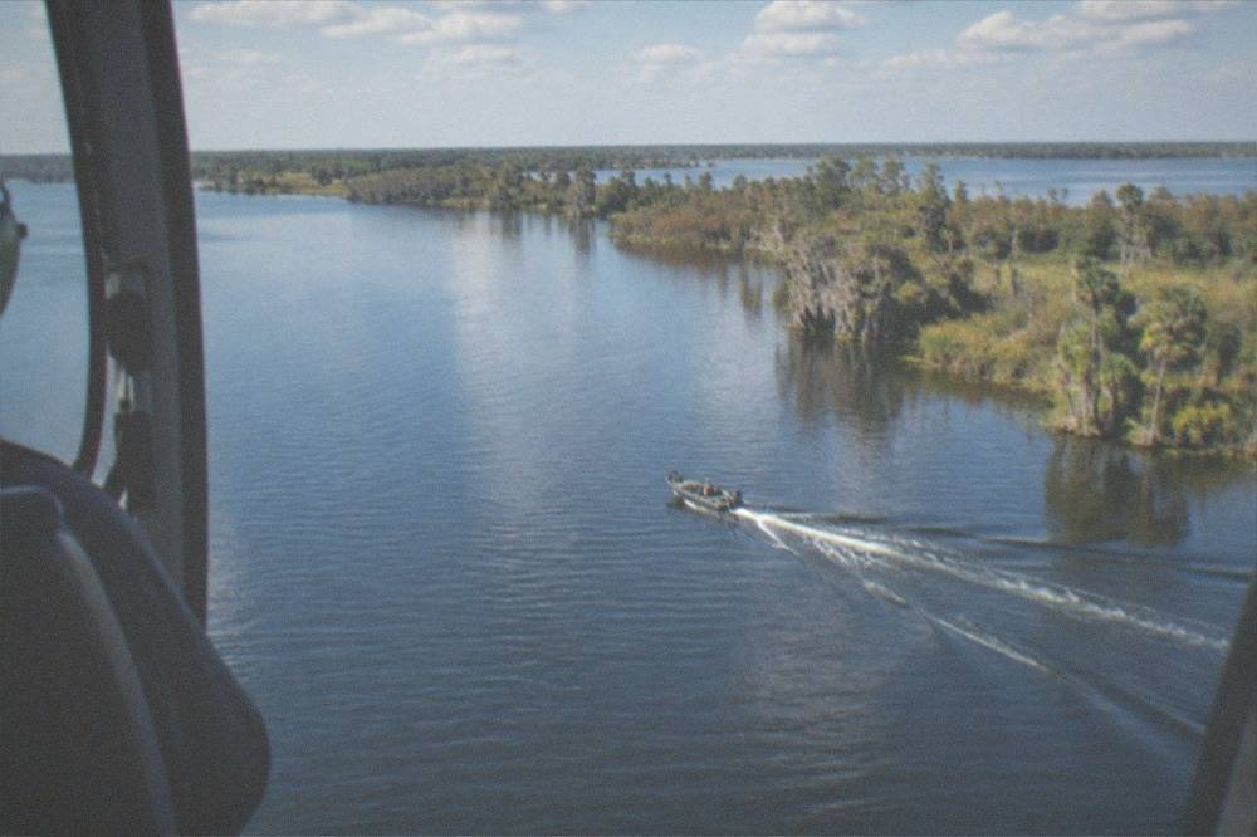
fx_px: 2234
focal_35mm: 64
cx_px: 628
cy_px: 418
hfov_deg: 31.4
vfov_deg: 21.2
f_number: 8
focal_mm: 64
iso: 200
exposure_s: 1/250
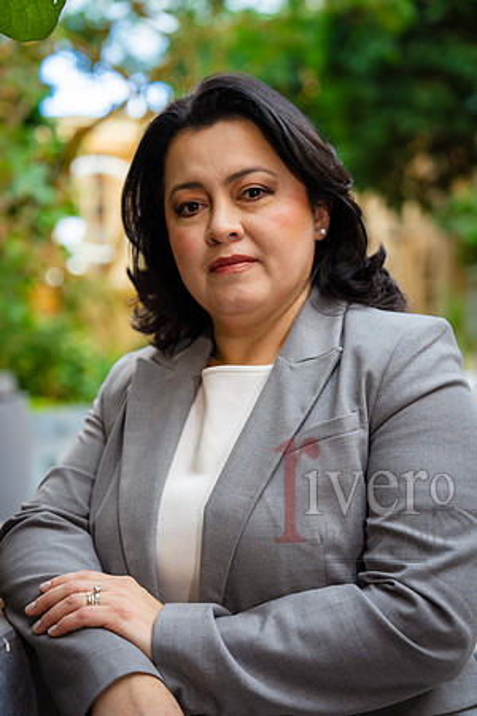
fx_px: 1073
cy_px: 358
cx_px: 238
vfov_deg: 36.9
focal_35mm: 54
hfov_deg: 25.1
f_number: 2.8
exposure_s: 1/60
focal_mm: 54
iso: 160
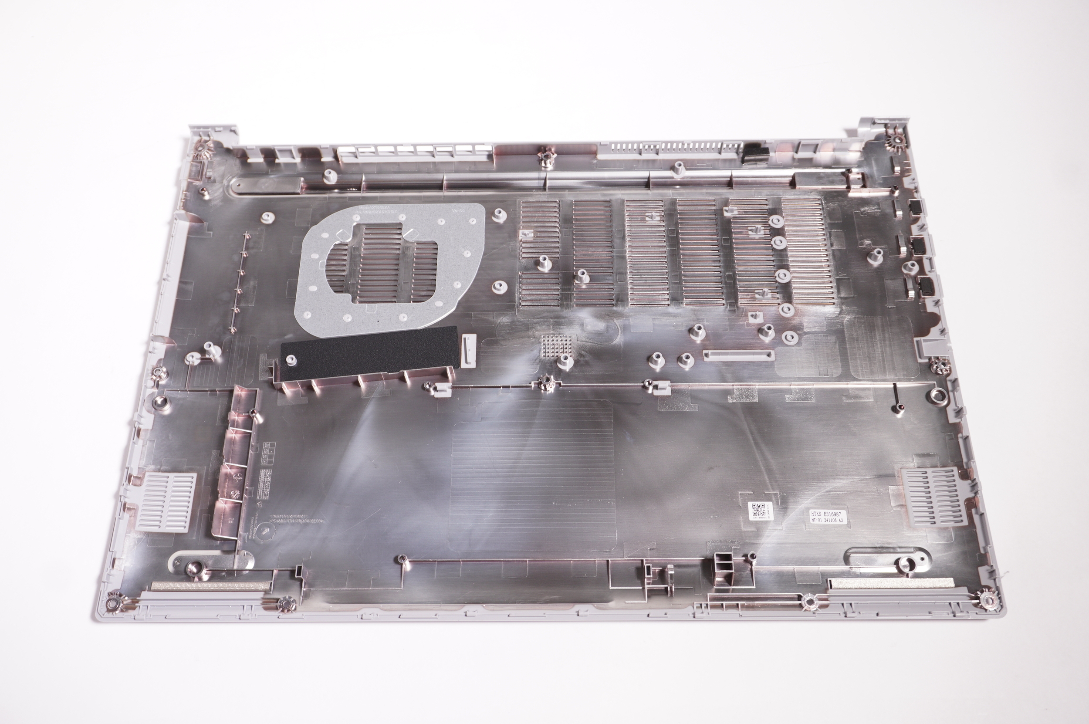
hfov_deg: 55.1
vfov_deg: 38.3
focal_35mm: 34
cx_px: 544
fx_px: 1043
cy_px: 362
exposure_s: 1/13
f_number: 5.6
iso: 160
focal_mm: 23
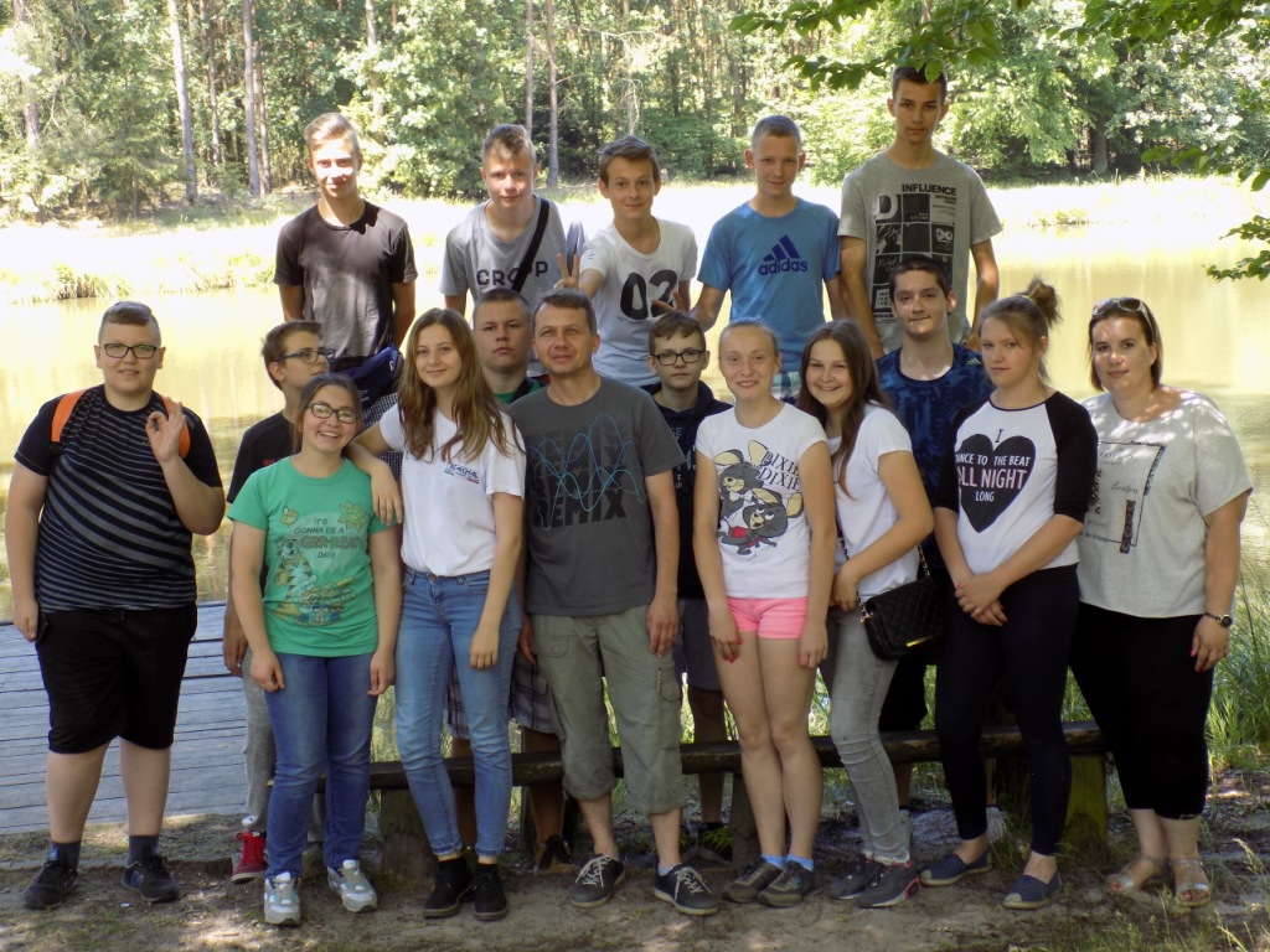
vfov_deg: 24.8
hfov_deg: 32.7
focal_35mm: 59
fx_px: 2165
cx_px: 635
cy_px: 476
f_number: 4
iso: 80
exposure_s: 1/30
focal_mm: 10.5
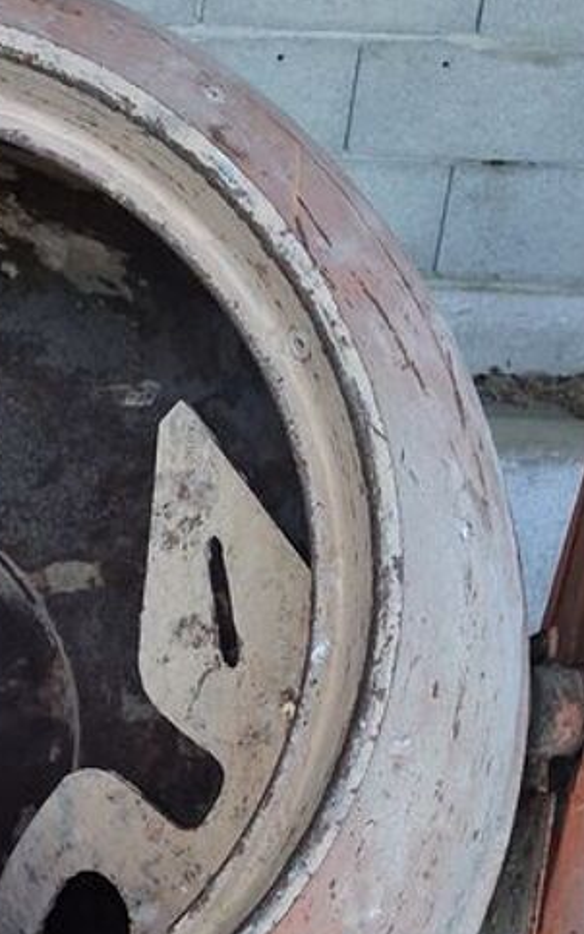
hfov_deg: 15.8
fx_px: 2011
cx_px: -145
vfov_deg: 24.2
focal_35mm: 79
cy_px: 1065
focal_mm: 4
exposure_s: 1/120
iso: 20
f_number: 1.8
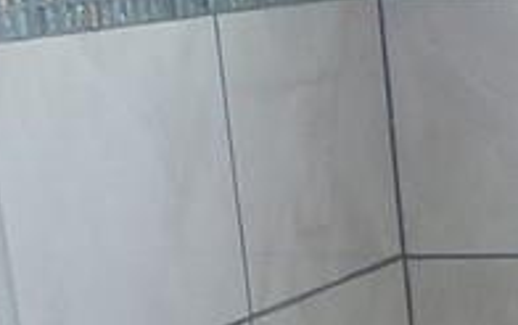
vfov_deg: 7.1
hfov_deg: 11.8
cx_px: 888
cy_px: 964
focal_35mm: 166
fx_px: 2346
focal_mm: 4.1
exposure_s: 1/30
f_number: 3.3
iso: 160
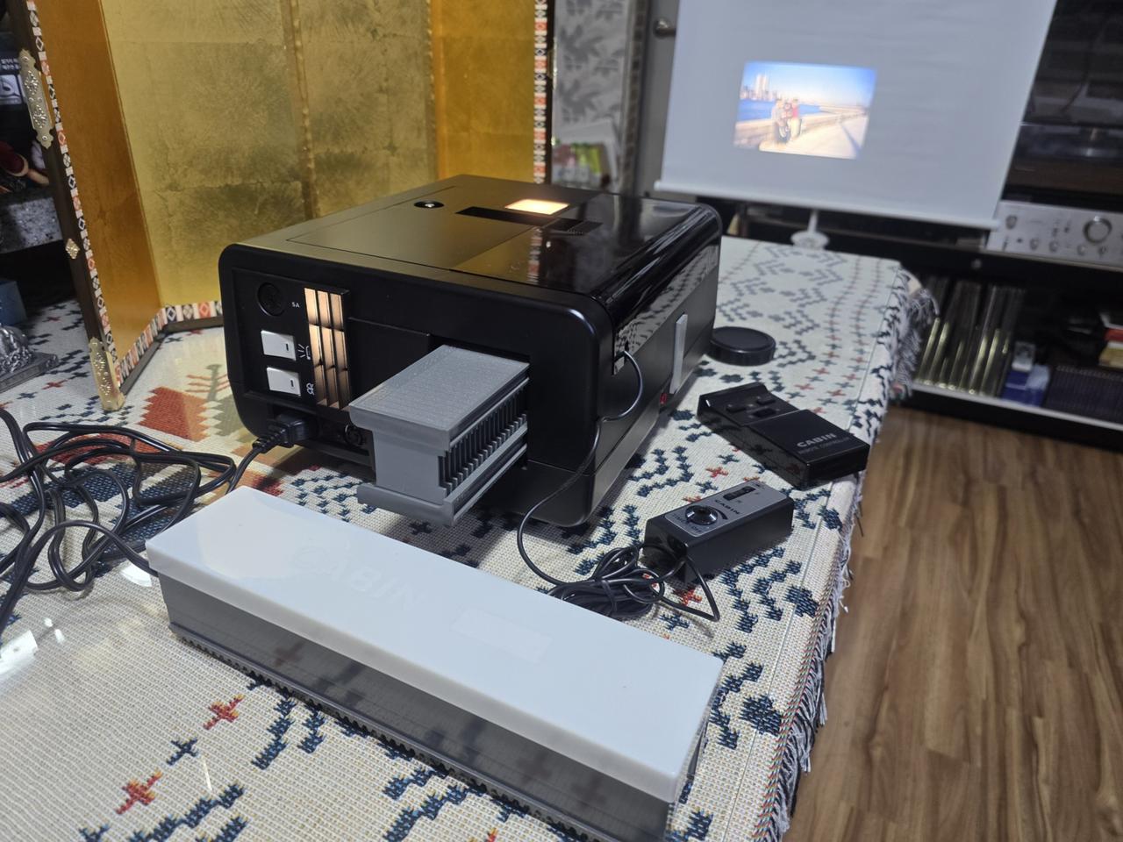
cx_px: 562
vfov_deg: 58.9
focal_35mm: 23
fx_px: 746
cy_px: 421
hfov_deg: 73.9
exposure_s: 1/120
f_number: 1.7
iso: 320
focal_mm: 6.3
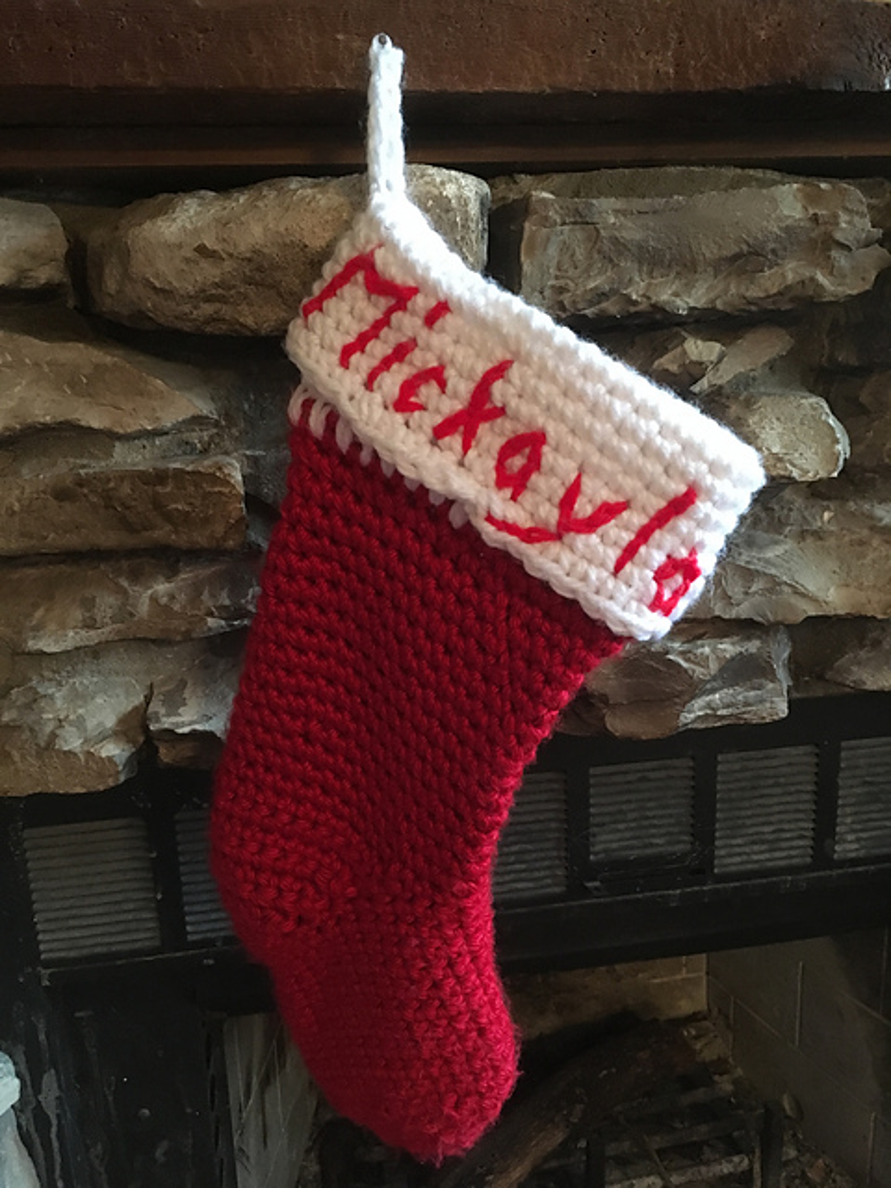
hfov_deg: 48.2
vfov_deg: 61.7
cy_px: 594
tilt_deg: -15.8
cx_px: 446
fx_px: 995
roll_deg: +1.6
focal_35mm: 29
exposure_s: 1/15
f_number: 2.2
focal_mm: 4.15
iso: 320
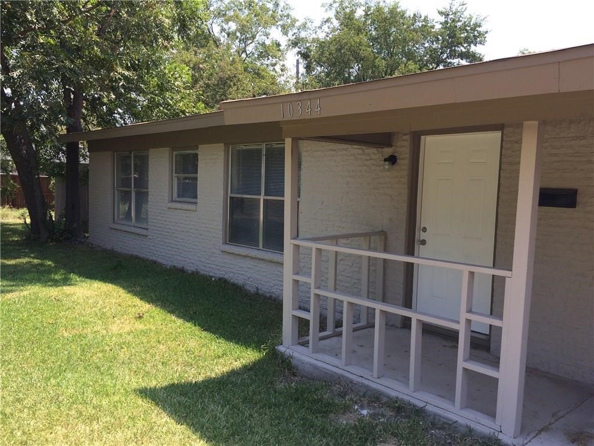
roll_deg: -1.6
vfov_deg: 48.2
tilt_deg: -4.6
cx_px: 297
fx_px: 498
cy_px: 223
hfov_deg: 61.7
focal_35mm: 29
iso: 32
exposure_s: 1/733
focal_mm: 4.15
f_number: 2.2
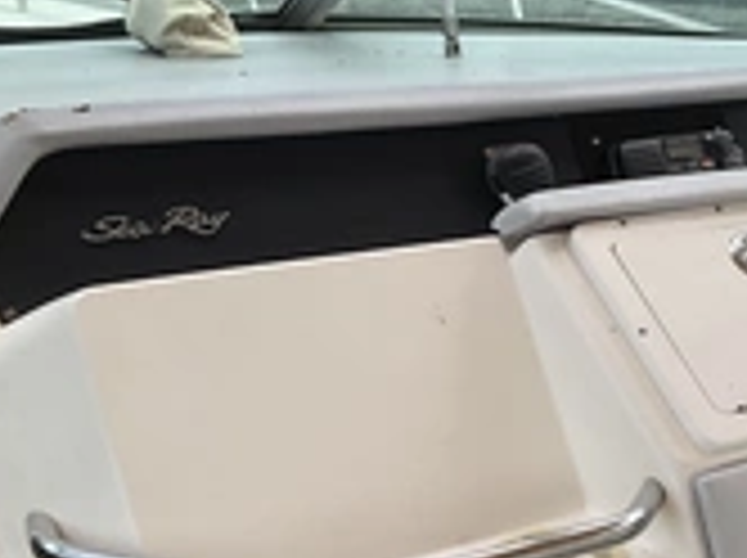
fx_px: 1508
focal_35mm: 70
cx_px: 855
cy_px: 418
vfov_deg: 20.8
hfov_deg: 25.5
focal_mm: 3
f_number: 1.8
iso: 25
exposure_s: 1/804
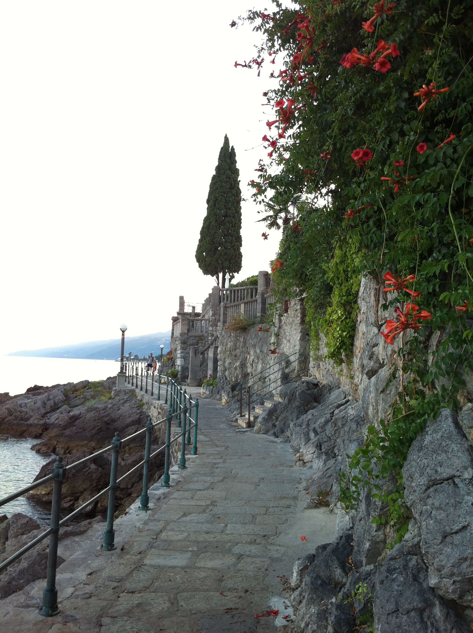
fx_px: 639
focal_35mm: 35
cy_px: 316
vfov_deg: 52.7
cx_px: 236
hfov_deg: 40.6
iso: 100
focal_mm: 3.85
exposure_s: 1/120
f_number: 2.8
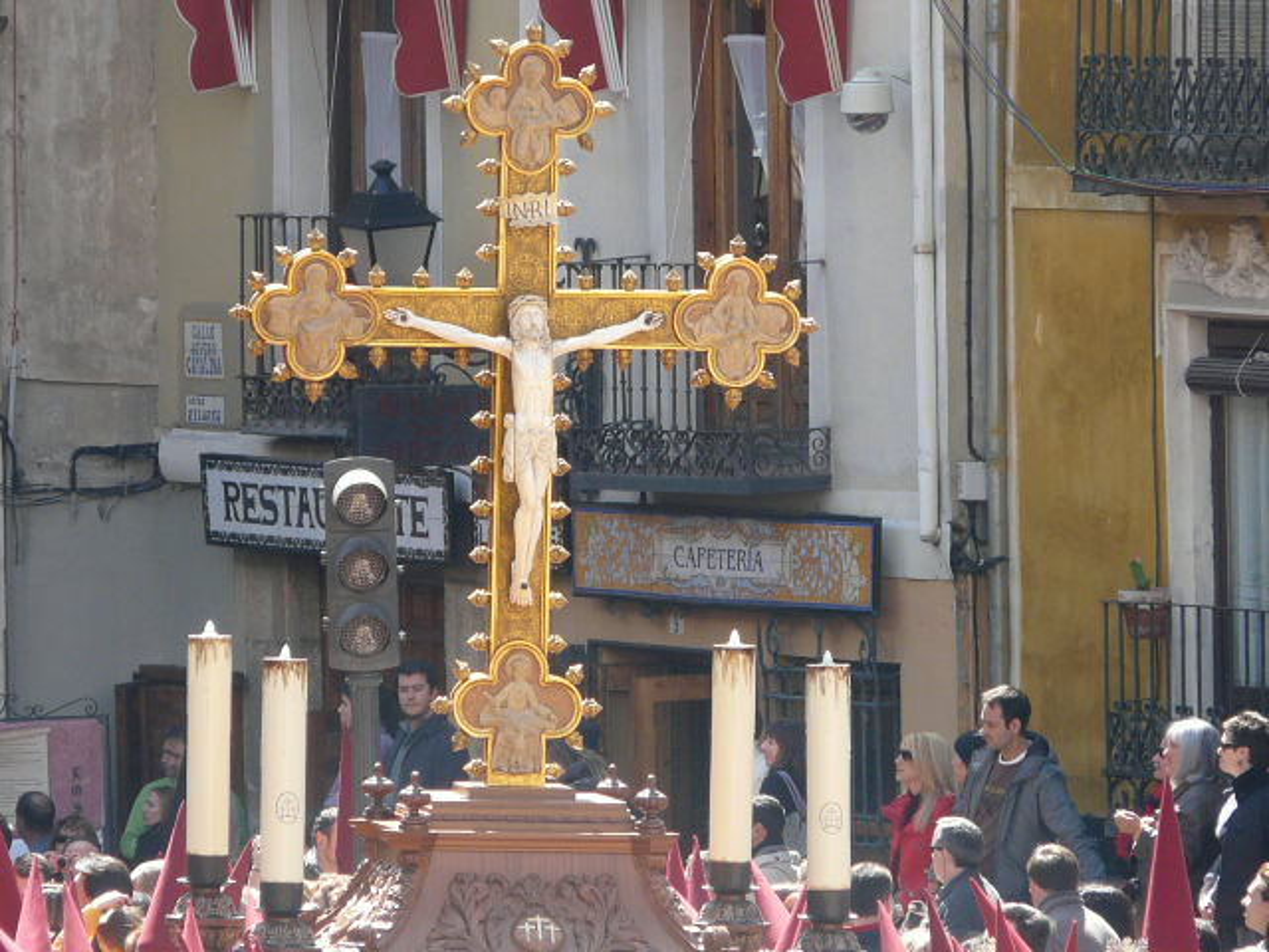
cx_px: 634
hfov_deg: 4.7
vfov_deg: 3.5
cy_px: 476
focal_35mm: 424
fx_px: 15544
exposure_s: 1/160
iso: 100
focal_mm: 43.7
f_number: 4
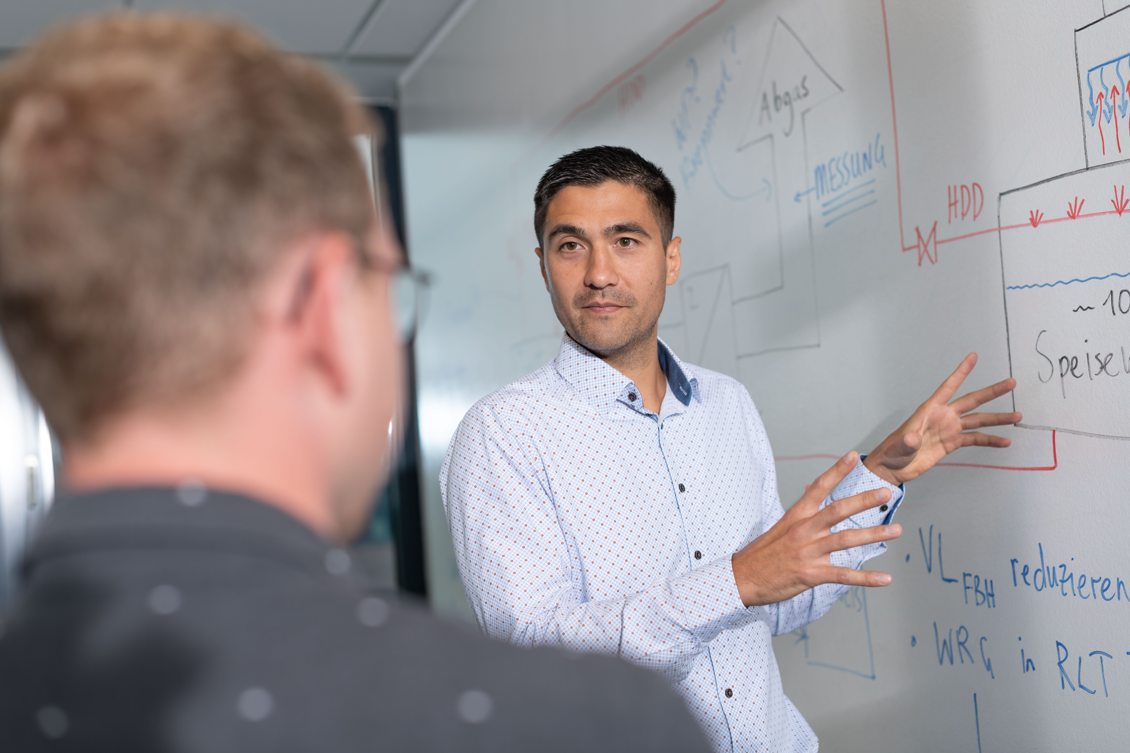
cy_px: 376
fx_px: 1569
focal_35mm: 50
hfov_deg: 39.6
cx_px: 565
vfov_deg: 27.0
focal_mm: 50
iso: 64
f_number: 3.2
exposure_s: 1/200
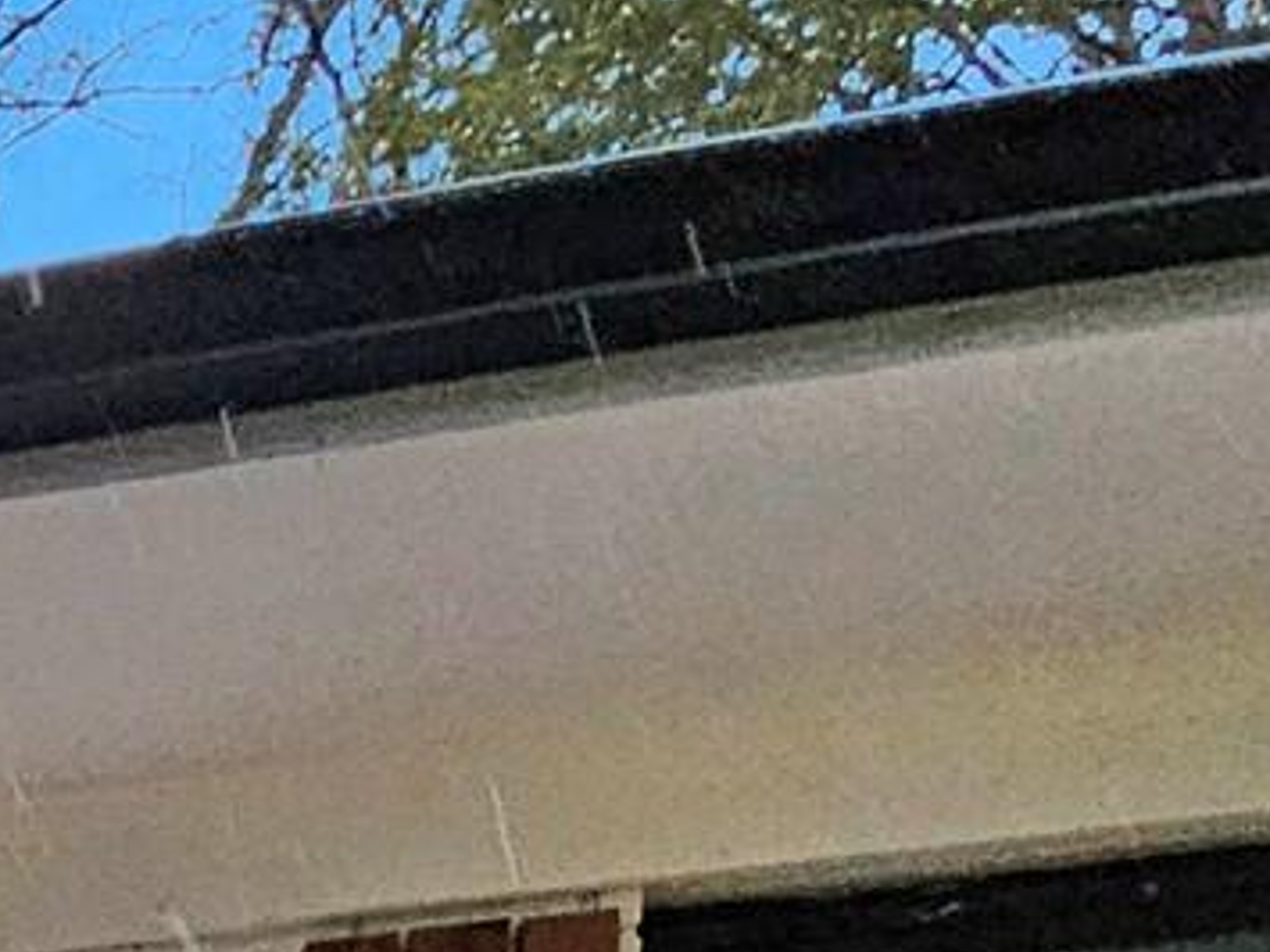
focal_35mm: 75
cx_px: -1417
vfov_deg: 13.1
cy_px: 2462
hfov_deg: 17.1
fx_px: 2751
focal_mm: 2.2
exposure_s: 1/207
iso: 125
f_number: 2.2
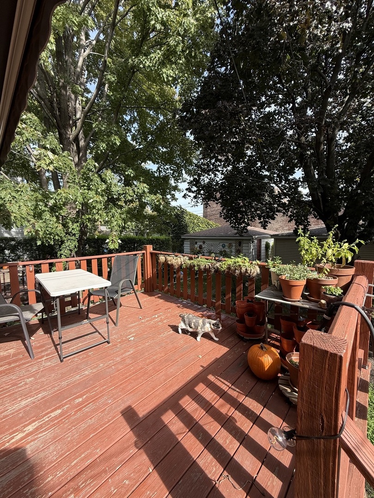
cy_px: 249
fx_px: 202
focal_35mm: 14
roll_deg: -0.5
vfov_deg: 102.1
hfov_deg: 85.7
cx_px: 187
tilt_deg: -3.9
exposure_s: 1/644
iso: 64
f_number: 2.2
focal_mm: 2.22
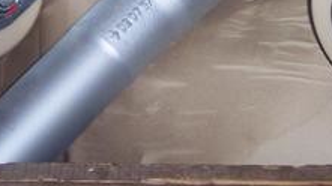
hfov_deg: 17.9
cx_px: 194
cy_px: -126
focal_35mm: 120
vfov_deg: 9.7
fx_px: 1056
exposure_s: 1/30
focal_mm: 8
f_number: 2.8
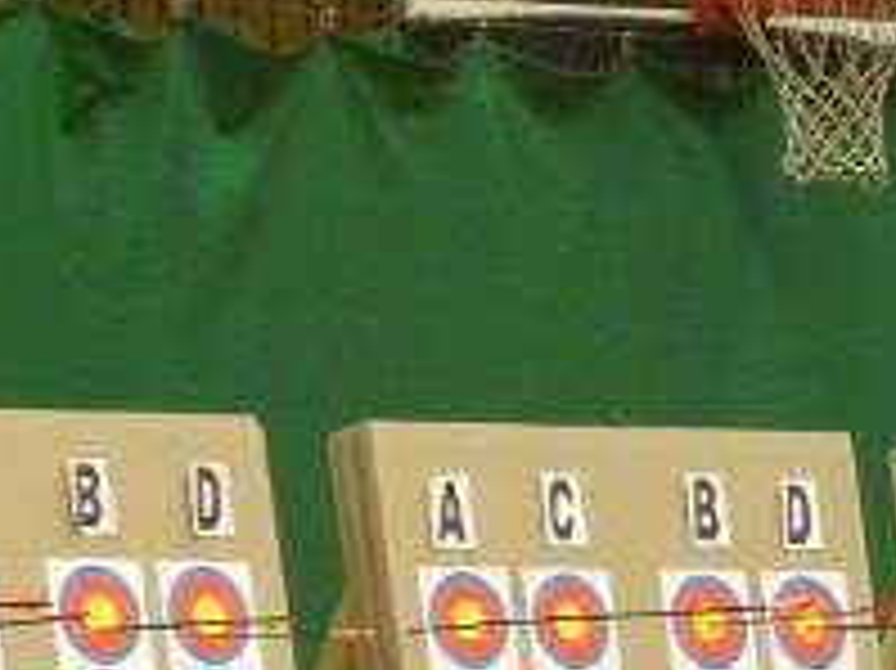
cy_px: 863
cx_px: 1279
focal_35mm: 521
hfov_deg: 3.8
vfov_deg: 2.8
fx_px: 13477
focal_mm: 28.8
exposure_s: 1/17.8
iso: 400
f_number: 4.5
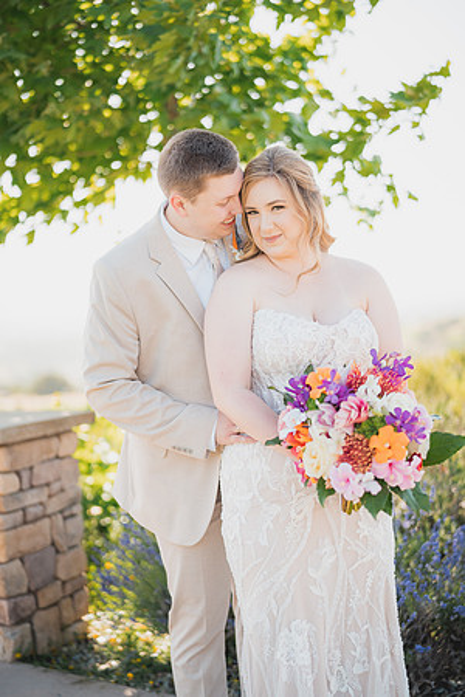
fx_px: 969
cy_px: 348
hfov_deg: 27.0
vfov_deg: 39.6
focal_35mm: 50
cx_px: 232
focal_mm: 50
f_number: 1.4
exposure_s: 1/1600
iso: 125
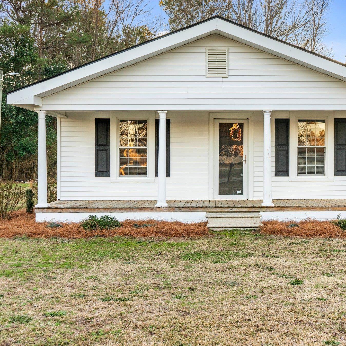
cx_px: 222
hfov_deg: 38.0
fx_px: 498
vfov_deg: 38.3
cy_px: 172
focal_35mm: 44
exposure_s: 1/80
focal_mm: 34
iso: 200
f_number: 8
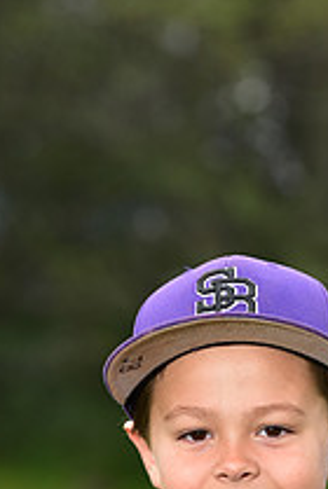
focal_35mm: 443
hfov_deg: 3.1
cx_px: 364
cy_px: 555
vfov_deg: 4.6
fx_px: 6034
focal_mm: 160
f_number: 5.6
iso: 400
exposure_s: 1/250
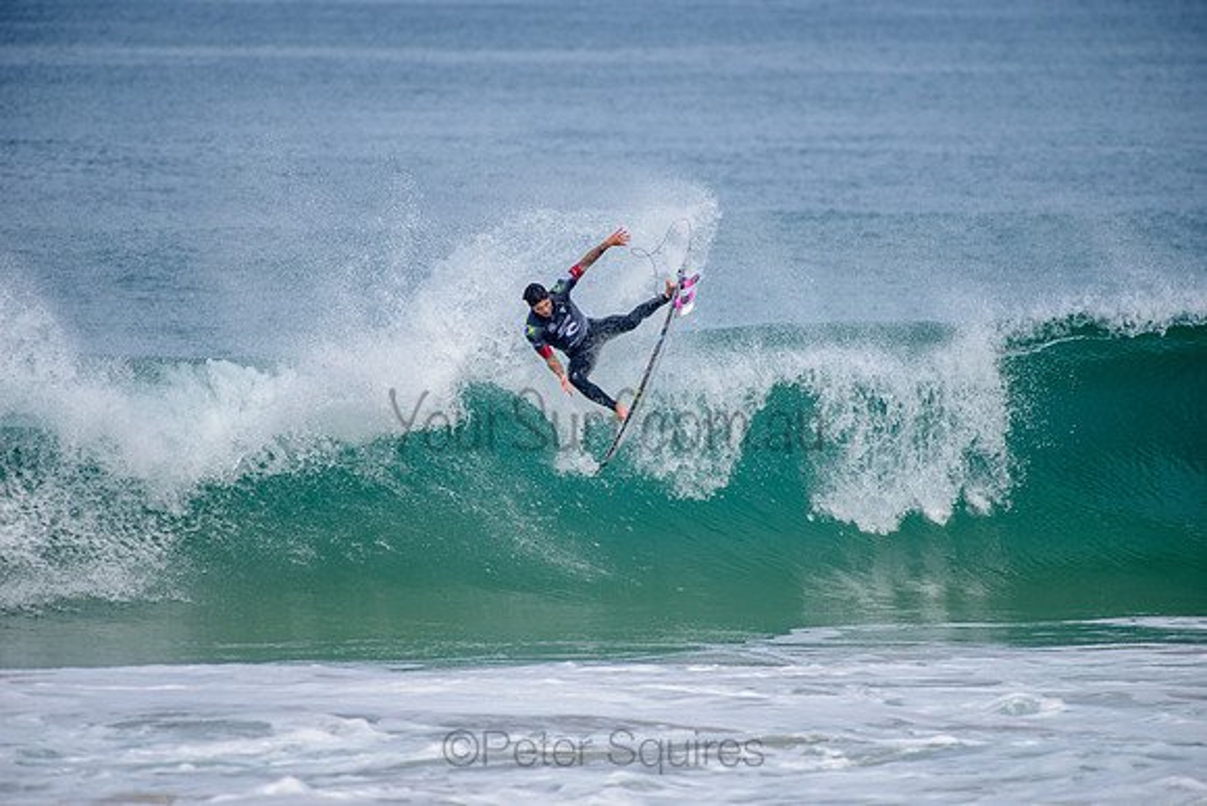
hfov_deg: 4.1
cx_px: 604
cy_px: 403
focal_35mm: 500
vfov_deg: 2.8
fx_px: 16767
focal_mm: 500
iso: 250
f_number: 5.6
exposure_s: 1/2000
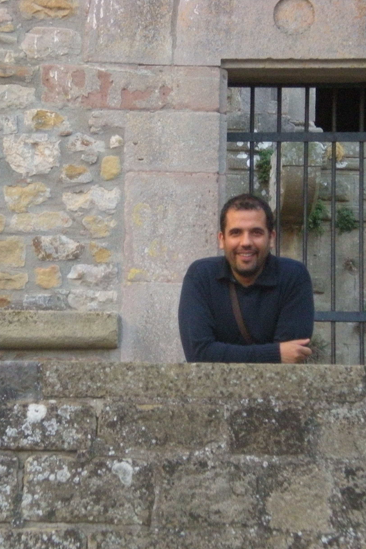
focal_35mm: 146
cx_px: 159
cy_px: 274
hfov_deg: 9.4
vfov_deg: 14.1
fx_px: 2226
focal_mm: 17.3
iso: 492
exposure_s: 1/125
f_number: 5.7
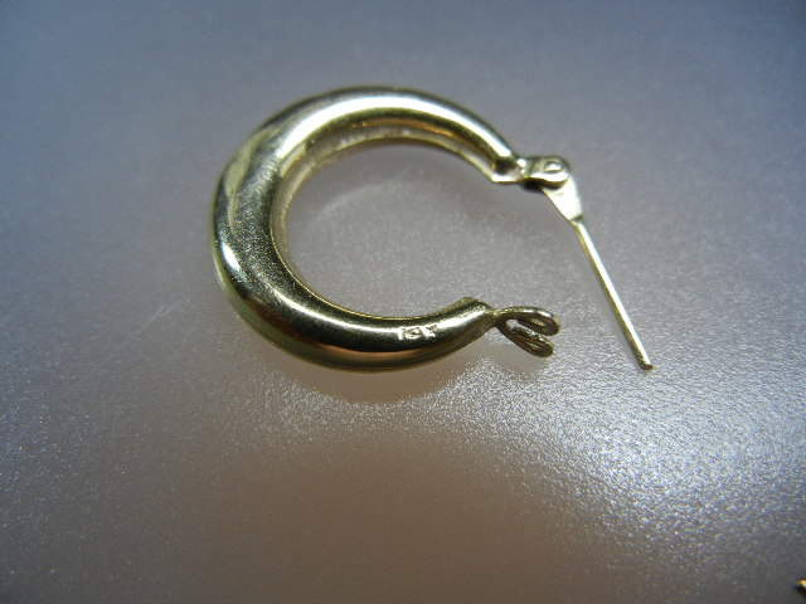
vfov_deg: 46.8
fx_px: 699
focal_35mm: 30
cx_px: 403
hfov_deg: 60.0
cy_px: 302
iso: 160
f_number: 3.5
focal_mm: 5.4
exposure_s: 1/78.2
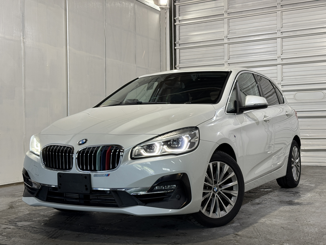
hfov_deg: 39.7
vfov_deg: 30.3
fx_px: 452
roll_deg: +0.2
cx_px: 163
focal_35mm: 48
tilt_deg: +0.7
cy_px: 122
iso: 64
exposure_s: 1/60
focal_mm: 6.76
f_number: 1.78
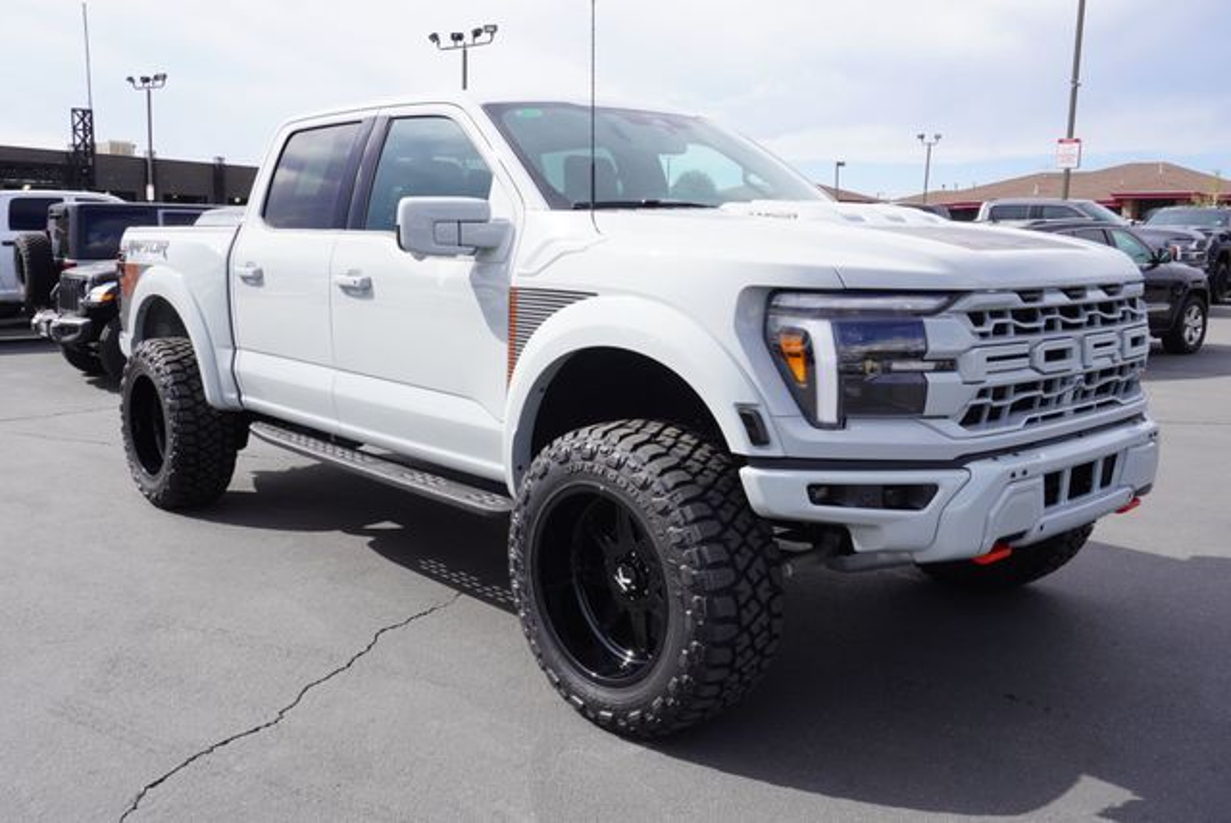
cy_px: 412
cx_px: 616
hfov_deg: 59.4
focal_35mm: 32
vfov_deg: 41.8
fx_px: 1078
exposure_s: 1/125
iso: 100
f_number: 9
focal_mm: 21
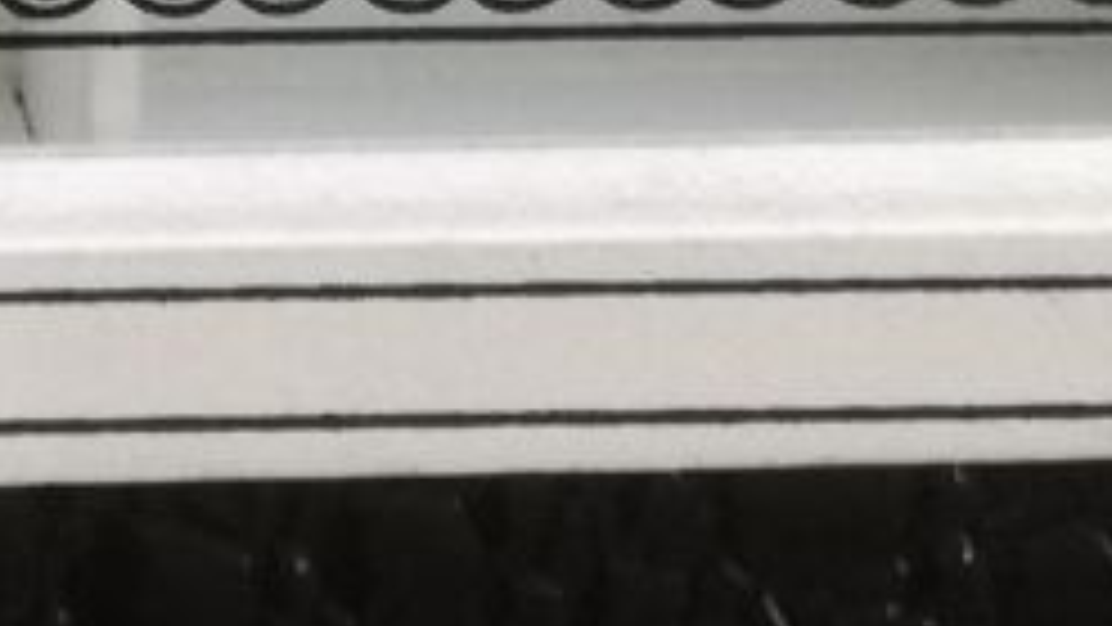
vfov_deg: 7.0
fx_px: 4689
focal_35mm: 159
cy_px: -1056
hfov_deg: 13.4
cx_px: 77
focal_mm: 3.79
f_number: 2
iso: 100
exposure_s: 1/33.3
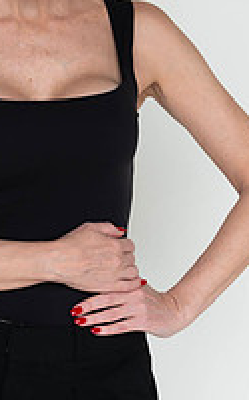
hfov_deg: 9.1
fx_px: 1556
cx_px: 46
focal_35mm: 143
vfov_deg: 14.6
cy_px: 145
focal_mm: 62
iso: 640
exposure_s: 1/125
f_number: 6.3
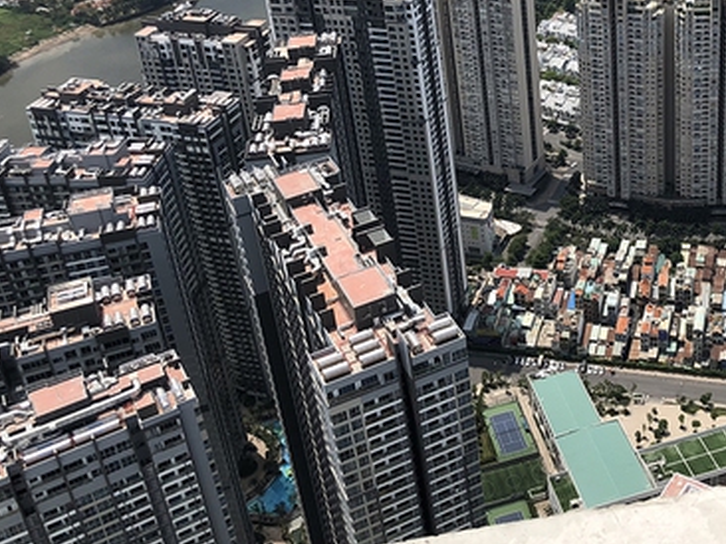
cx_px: 567
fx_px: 1027
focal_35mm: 49
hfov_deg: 37.7
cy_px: 127
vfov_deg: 29.1
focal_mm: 4
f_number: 1.8
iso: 20
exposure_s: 1/2525
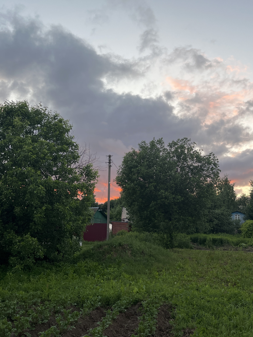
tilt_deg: +12.3
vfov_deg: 52.6
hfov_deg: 40.0
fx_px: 341
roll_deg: -0.7
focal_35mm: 35
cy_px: 169
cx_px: 177
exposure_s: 1/122
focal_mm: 5.1
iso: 40
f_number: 1.6
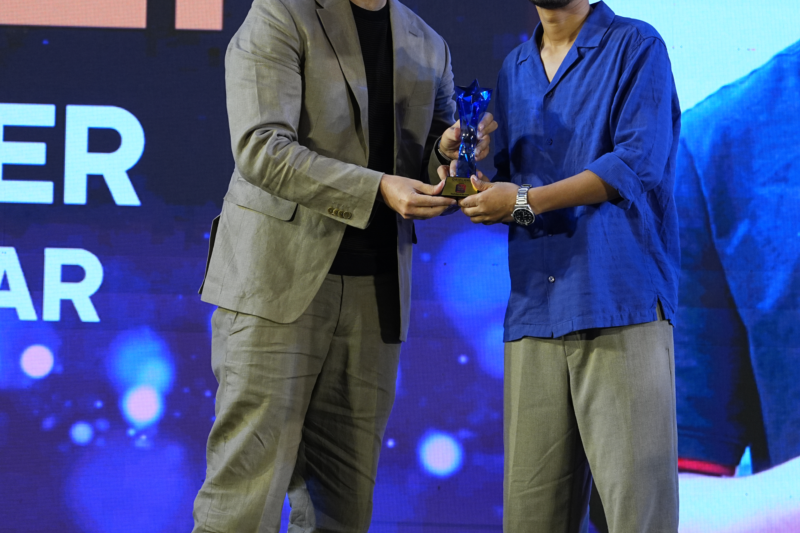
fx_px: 7311
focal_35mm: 329
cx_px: 427
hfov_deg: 6.3
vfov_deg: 4.2
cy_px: 249
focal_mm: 170
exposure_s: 1/200
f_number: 3.2
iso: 640
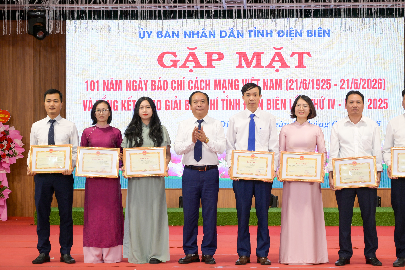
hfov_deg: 25.7
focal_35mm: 79
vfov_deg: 17.3
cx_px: 222
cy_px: 149
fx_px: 889
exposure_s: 1/100
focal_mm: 70
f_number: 5.6
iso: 720
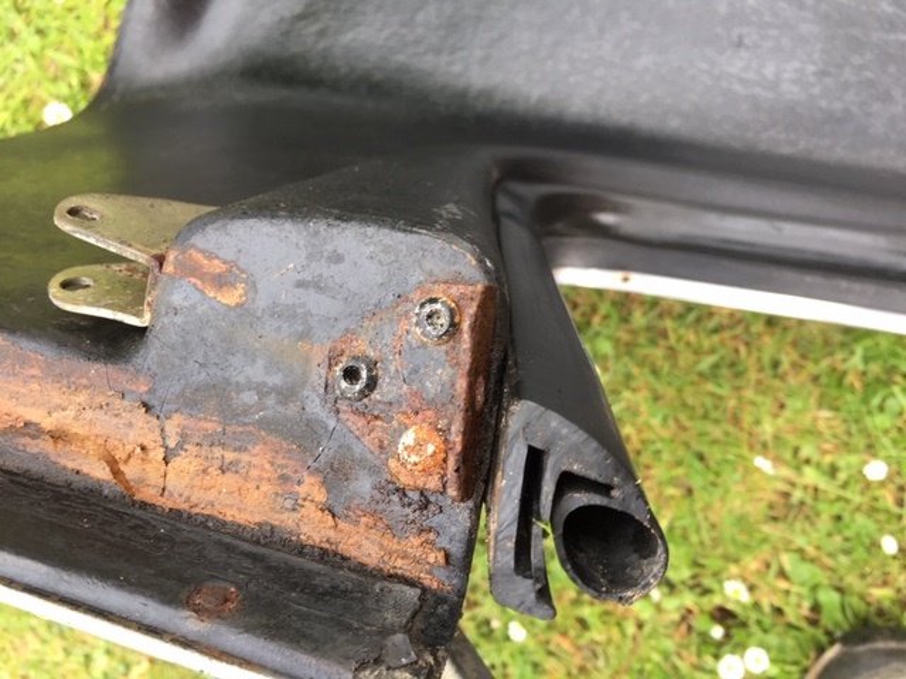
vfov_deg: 48.2
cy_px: 340
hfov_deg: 61.7
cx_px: 453
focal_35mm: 29
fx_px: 759
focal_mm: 4.15
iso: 40
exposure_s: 1/100
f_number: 2.2
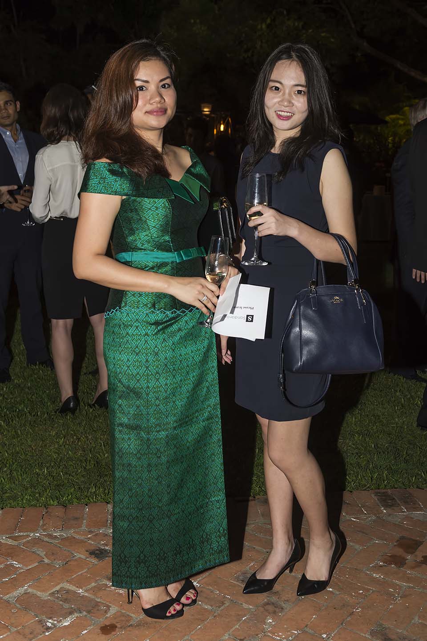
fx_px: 623
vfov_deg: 54.5
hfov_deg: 37.8
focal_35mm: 35
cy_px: 320
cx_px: 214
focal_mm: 35
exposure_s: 1/60
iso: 400
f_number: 5.6
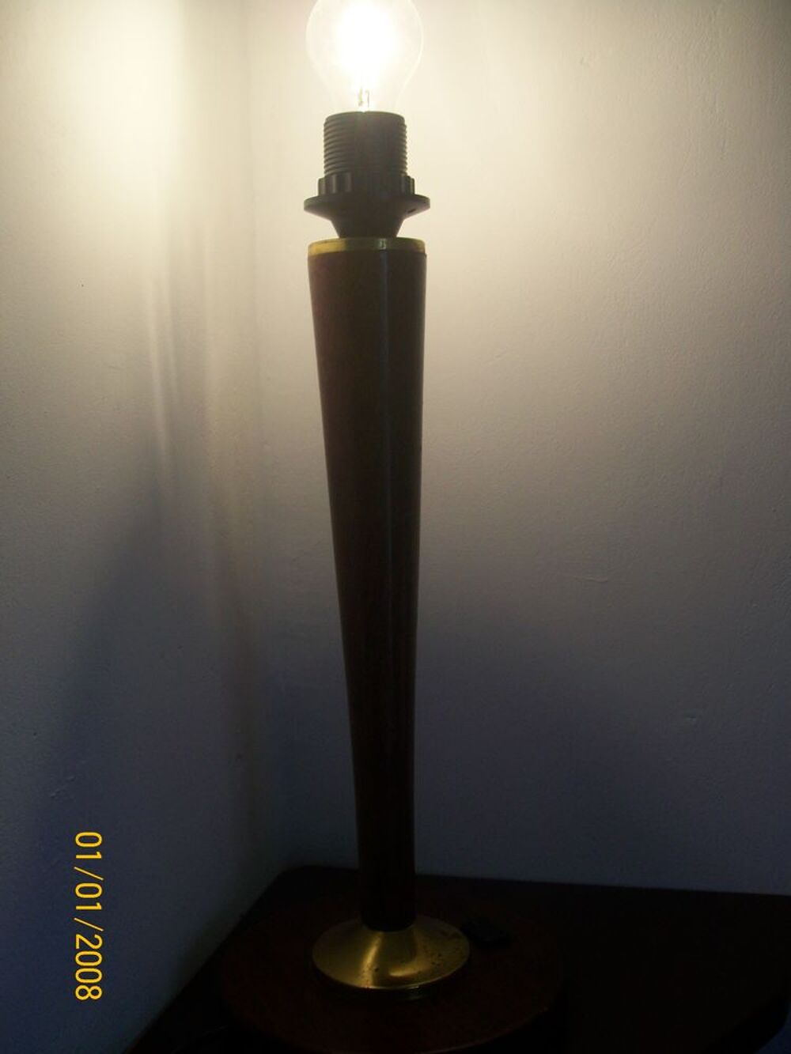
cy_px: 527
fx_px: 1097
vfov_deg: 51.4
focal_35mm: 36
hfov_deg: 39.7
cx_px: 396
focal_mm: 6
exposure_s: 1/80
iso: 64
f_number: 2.7
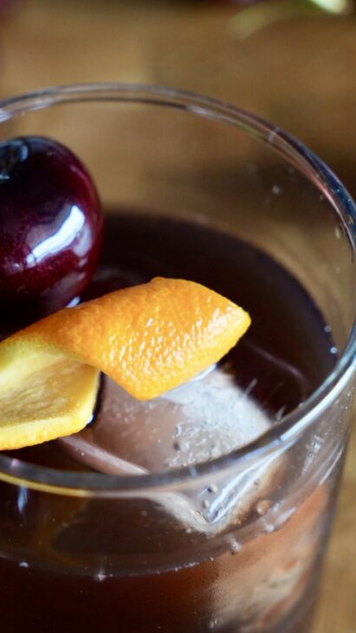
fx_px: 1845
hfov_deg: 11.0
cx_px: 110
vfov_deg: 19.4
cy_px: 349
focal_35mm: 110
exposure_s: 1/125
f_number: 4
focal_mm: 50
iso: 1600
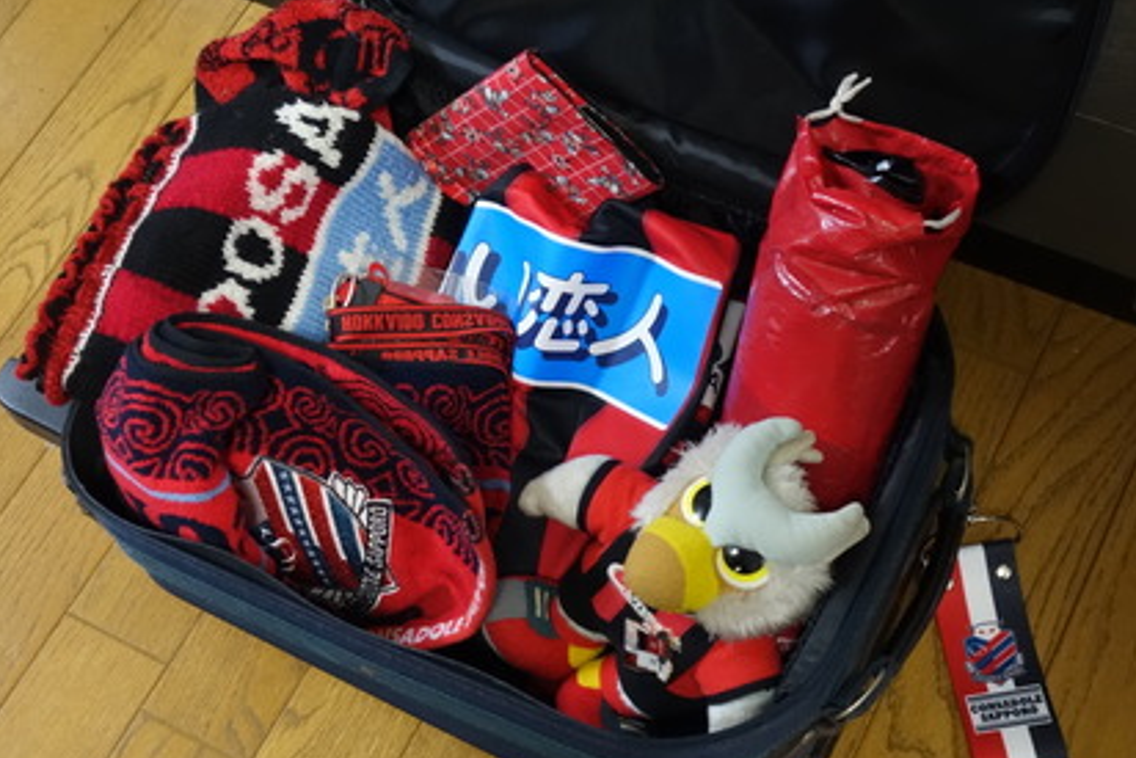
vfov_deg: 25.5
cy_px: 390
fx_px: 1673
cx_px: 574
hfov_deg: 37.5
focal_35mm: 53
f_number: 3.2
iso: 2000
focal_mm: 18.66
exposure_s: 1/60
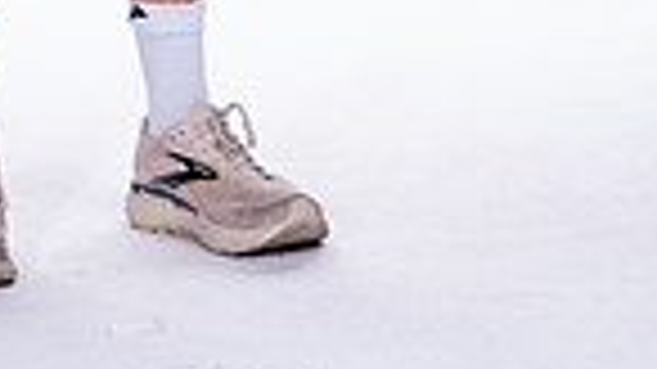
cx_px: 288
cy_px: -608
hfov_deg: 5.5
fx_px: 6861
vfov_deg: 3.0
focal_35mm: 394
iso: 800
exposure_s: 1/250
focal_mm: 122
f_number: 5.6
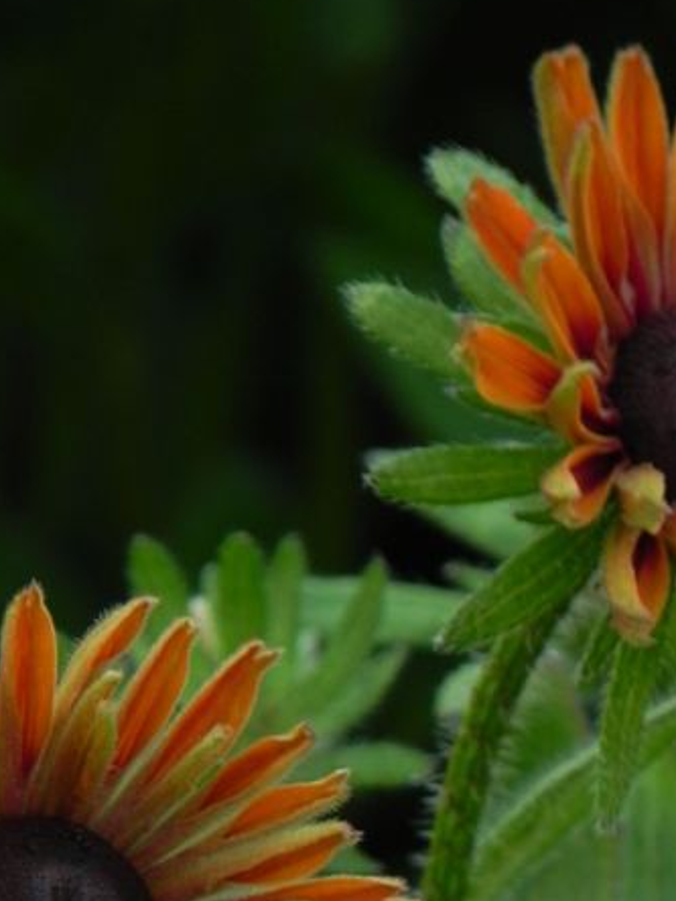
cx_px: 436
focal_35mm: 867
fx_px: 22575
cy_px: 781
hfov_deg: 1.7
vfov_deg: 2.3
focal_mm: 85.6
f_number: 5
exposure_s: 1/20
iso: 160
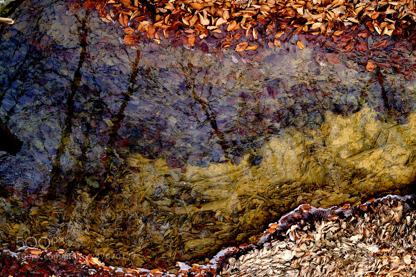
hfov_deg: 46.4
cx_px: 208
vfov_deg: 31.9
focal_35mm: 42
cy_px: 138
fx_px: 485
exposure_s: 1/80
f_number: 5
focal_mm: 28
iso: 100
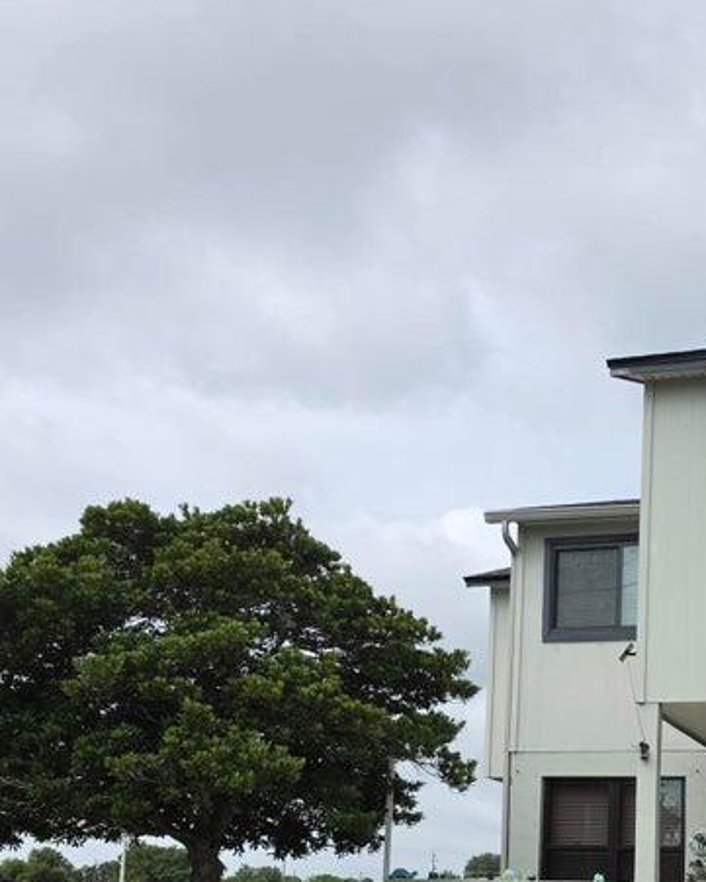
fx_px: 1332
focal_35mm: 51
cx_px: 579
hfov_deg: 28.9
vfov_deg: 35.0
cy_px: 757
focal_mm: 6.5
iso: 64
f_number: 1.4
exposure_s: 1/7939
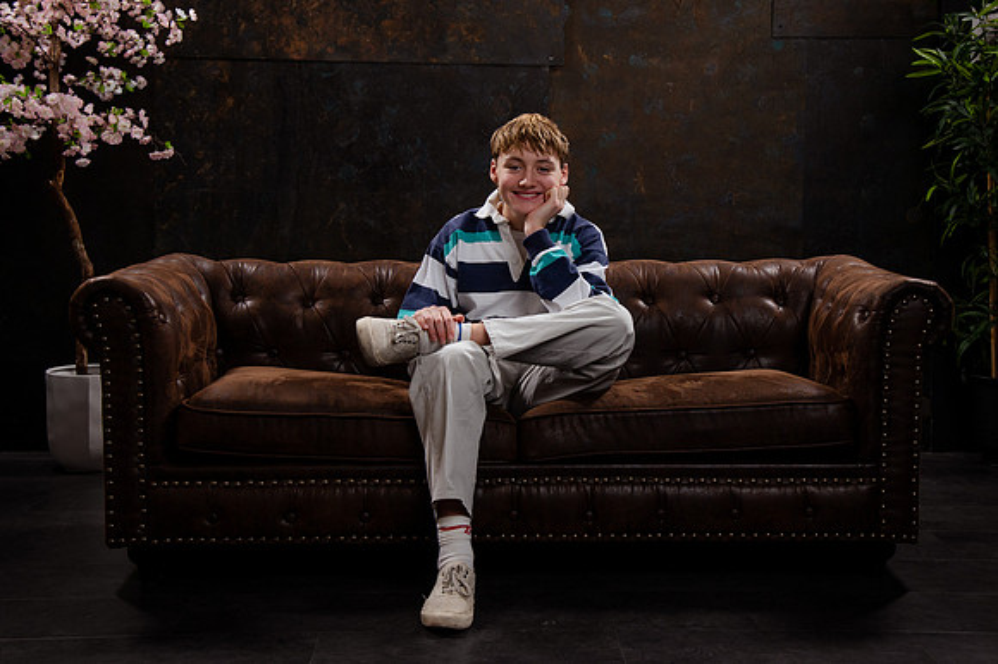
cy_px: 273
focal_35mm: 58
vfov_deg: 23.2
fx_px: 1618
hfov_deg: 34.3
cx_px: 533
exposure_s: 1/200
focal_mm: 48
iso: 640
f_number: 6.3
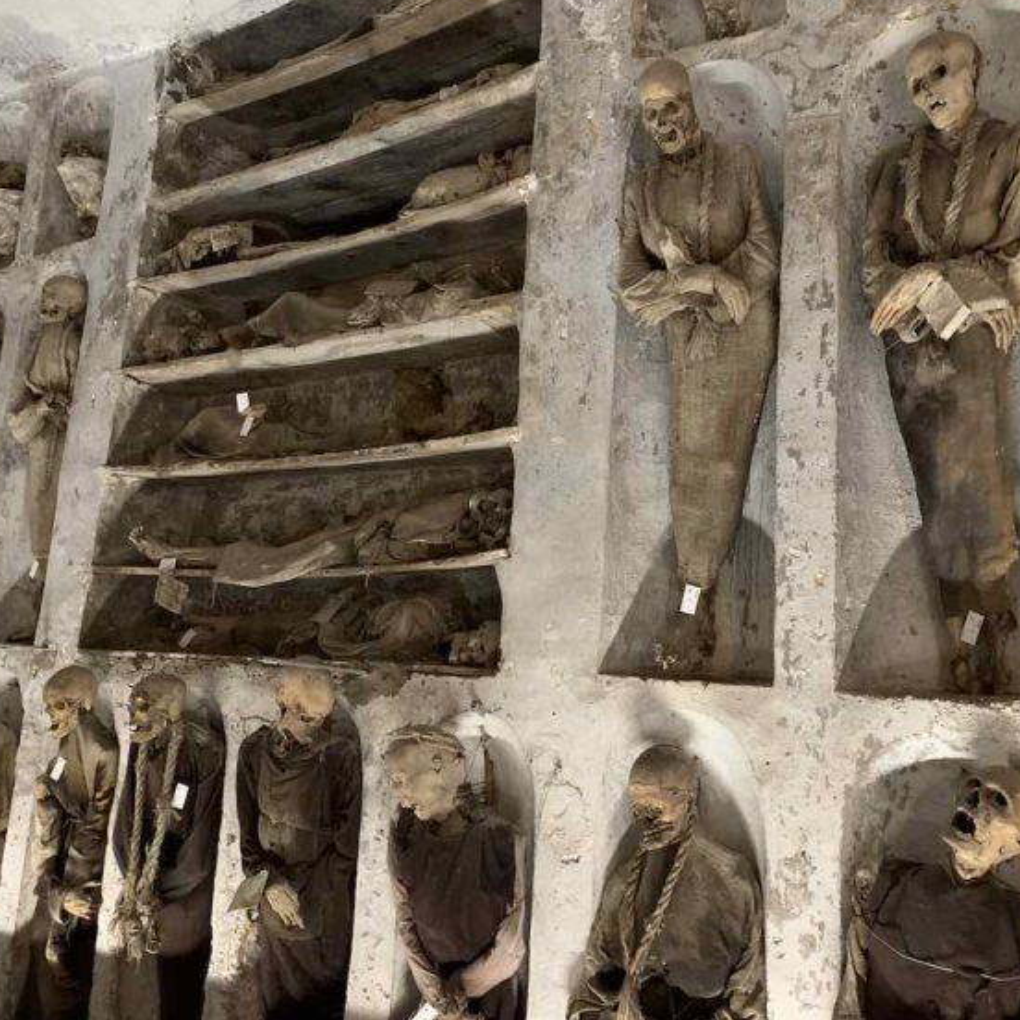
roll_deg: -3.9
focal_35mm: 32
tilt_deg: +12.2
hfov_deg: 51.1
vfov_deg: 51.1
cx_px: 504
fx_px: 1067
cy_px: 490
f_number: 1.8
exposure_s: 1/25
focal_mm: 4.25
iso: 640
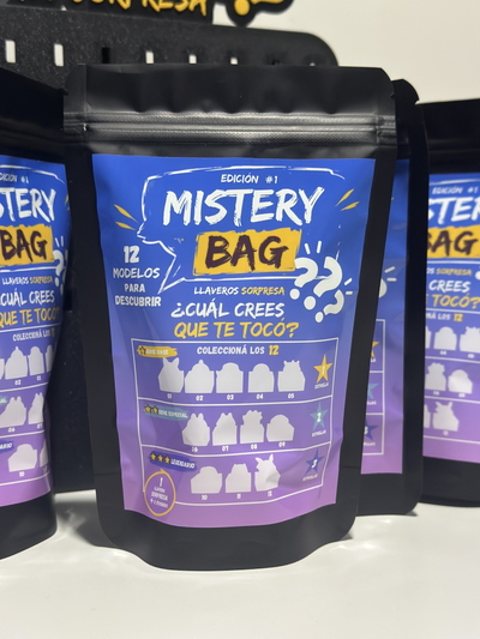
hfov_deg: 30.3
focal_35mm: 48
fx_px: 887
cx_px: 240
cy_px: 320
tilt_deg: -5.3
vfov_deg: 39.6
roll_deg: +1.6
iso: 320
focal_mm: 6.86
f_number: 1.78
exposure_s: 1/50
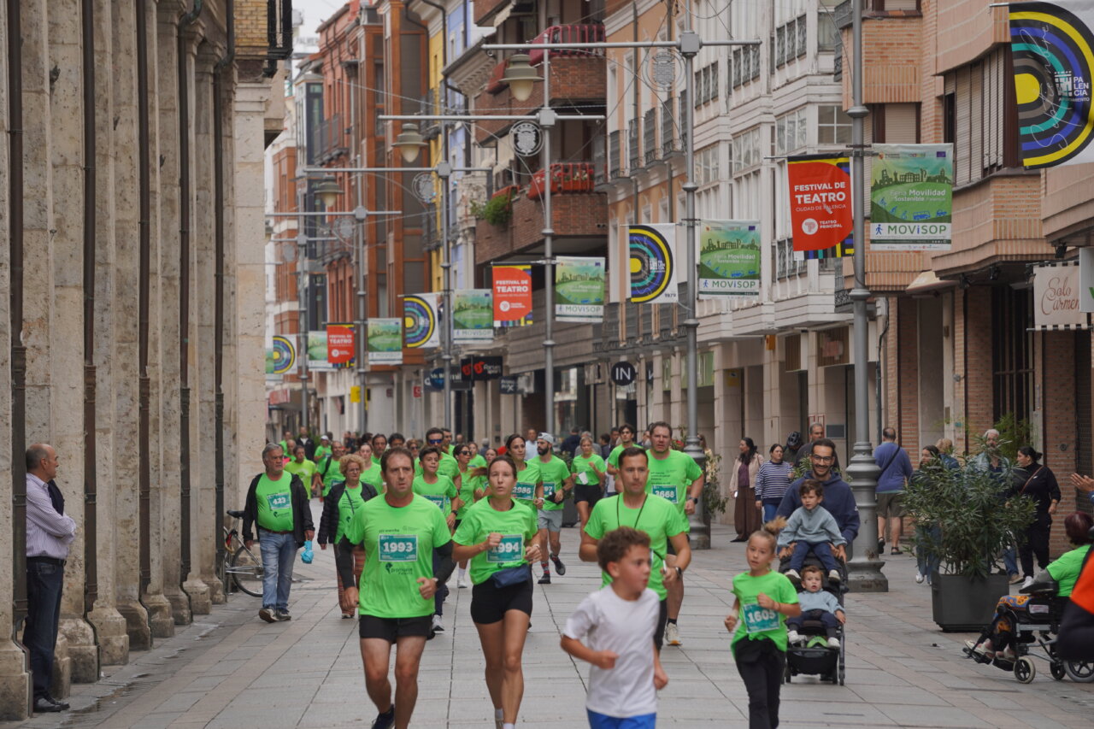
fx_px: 6426
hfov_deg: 9.7
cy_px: 364
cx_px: 547
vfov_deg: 6.5
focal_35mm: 212
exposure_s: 1/160
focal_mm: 141
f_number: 5.6
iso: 100
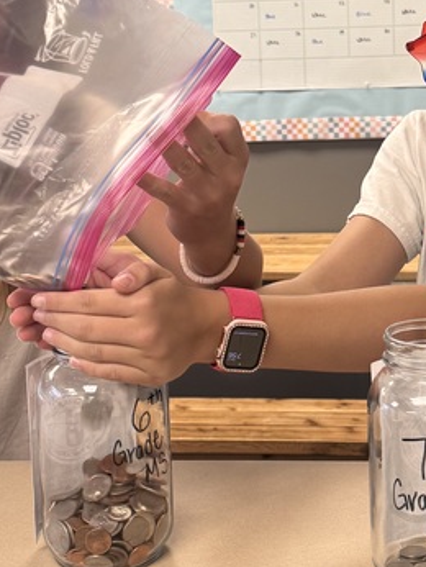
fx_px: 1164
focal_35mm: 71
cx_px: 288
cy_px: 141
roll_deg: +1.6
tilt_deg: -7.5
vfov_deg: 27.0
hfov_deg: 20.7
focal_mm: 6.76
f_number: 1.78
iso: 125
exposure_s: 1/60
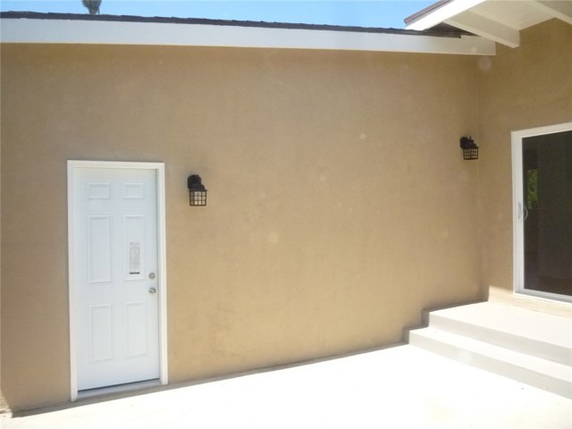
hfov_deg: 61.7
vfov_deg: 48.2
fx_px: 479
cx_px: 286
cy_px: 214
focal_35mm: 29
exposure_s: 1/800
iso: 400
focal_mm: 5.2
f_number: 5
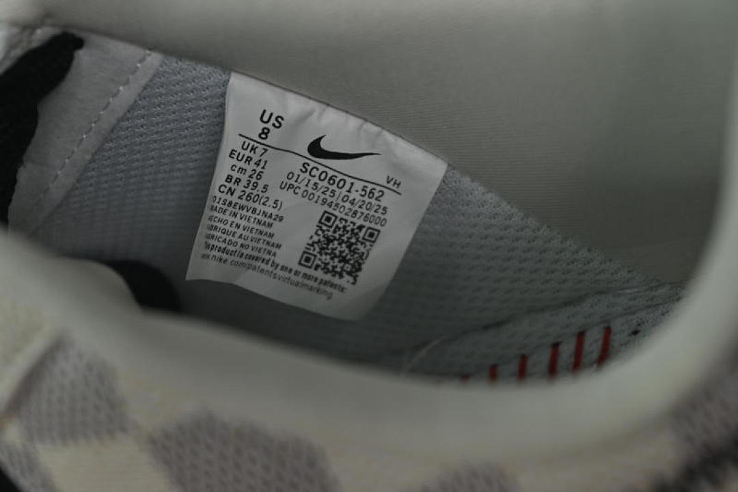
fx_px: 1537
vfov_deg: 18.2
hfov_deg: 27.0
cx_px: 369
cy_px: 246
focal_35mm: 75
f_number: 6.3
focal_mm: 50
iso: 160
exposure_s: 1/50
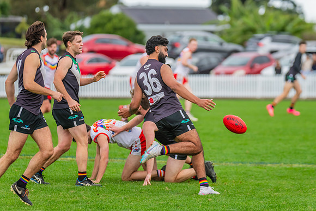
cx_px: 175
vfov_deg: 4.9
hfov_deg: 7.4
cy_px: 95
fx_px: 2447
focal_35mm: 279
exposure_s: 1/1000
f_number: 4
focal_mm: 250
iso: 1000
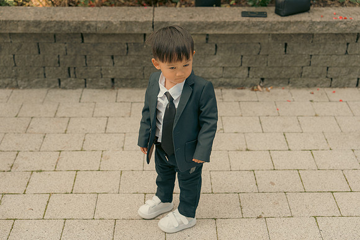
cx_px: 180
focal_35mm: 54
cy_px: 120
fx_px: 540
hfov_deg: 36.9
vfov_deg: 25.1
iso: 125
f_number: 3.5
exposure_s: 1/250
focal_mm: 54
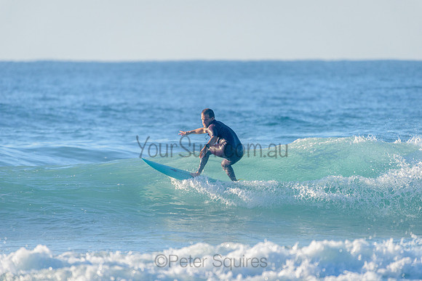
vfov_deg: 2.7
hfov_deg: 4.1
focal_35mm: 500
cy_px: 140
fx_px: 5866
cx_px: 211
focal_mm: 500
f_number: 5.6
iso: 360
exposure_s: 1/2000
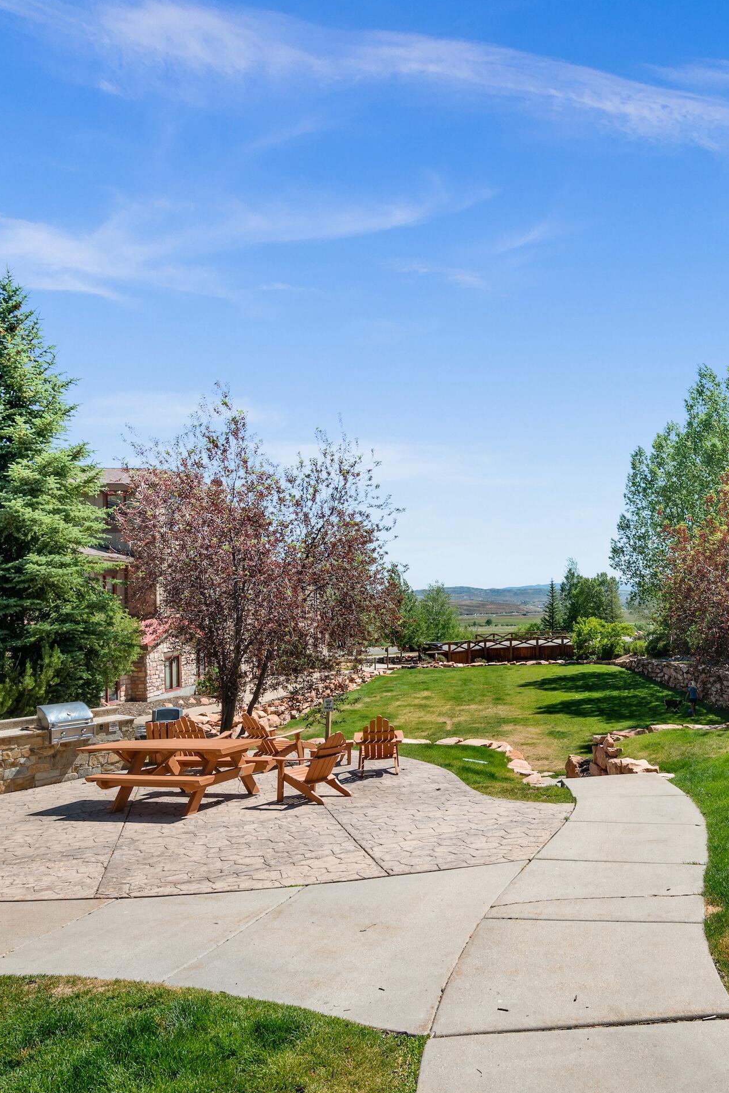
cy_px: 568
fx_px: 668
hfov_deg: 53.5
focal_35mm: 22
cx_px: 581
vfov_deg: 78.5
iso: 400
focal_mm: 14
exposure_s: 1/800
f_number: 8
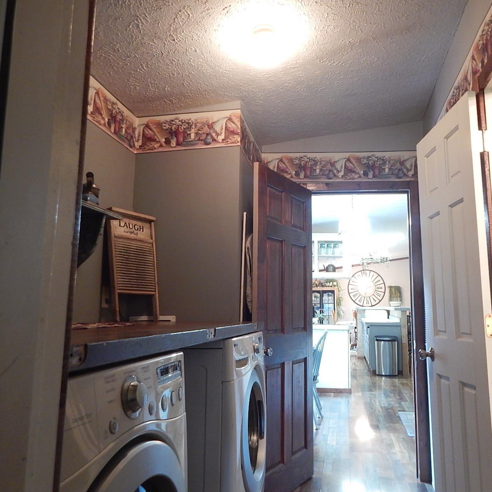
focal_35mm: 26
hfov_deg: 60.5
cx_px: 291
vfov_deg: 60.9
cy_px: 246
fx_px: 418
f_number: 3
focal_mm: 4
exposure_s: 1/13
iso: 400
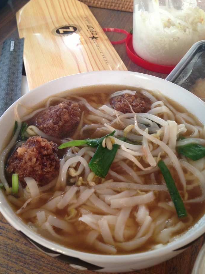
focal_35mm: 39
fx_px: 308
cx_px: 92
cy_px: 150
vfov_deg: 47.8
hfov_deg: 36.8
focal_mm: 4.28
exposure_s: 1/20
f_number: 2.4
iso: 100
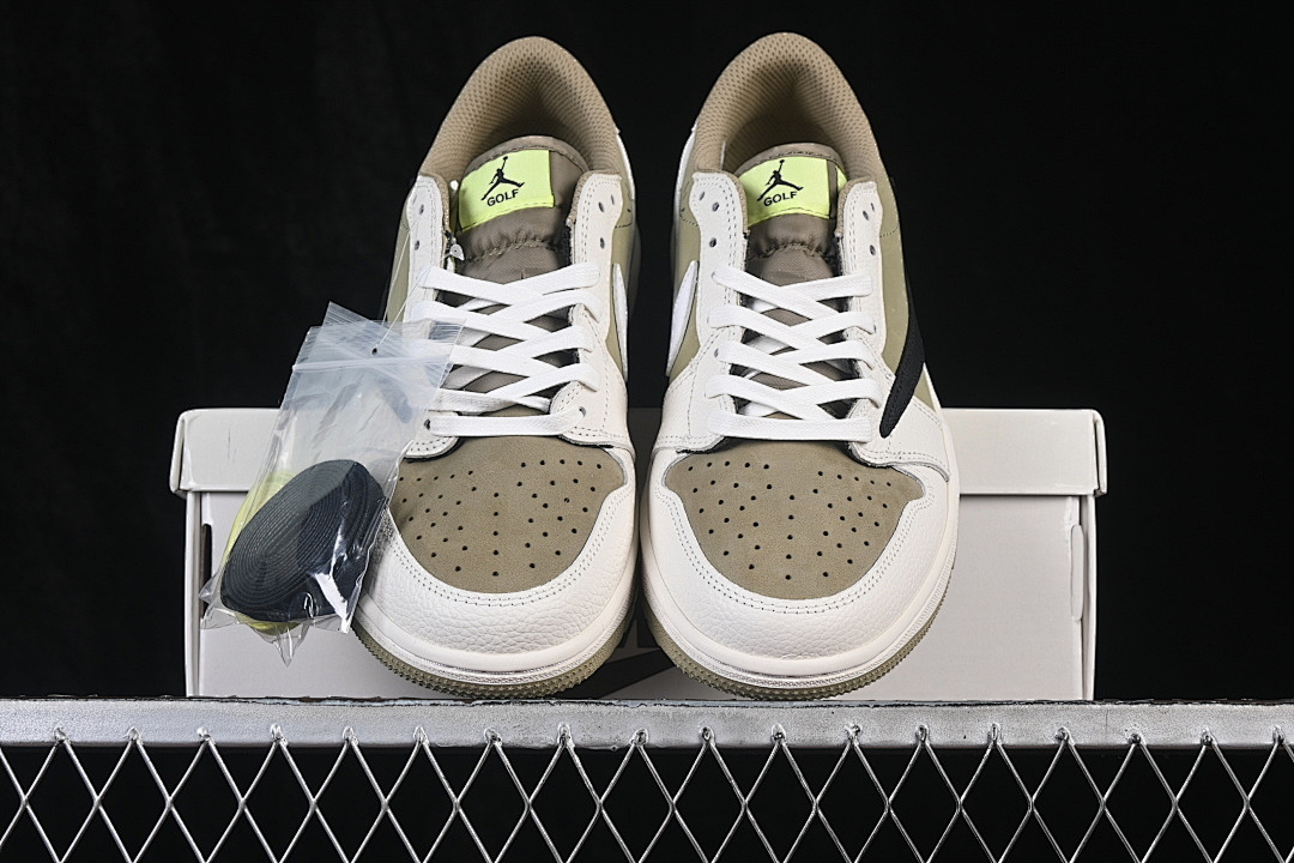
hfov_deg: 27.0
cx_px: 647
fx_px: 2696
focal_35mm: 75
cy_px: 432
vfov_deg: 18.2
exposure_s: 1/80
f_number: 8
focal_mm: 50
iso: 160
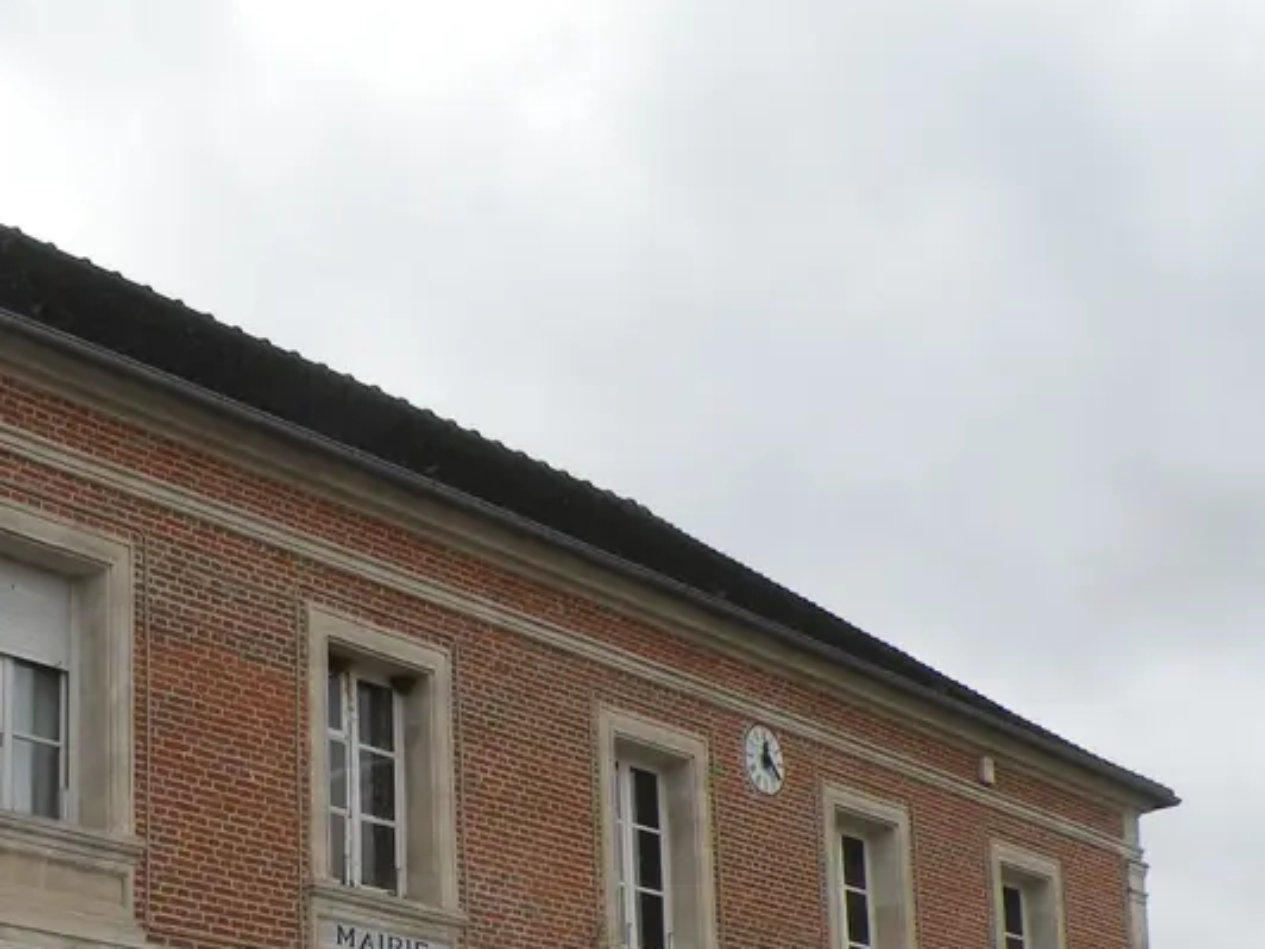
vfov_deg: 21.7
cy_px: 985
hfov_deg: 29.5
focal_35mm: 65
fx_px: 2375
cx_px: 352
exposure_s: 1/200
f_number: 5
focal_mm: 4.7
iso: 64
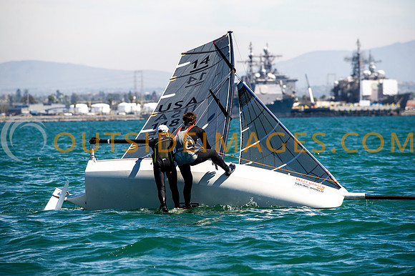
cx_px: 208
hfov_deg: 10.0
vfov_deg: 6.6
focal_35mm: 207
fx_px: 2379
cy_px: 138
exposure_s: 1/2000
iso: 320
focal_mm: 200
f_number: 5
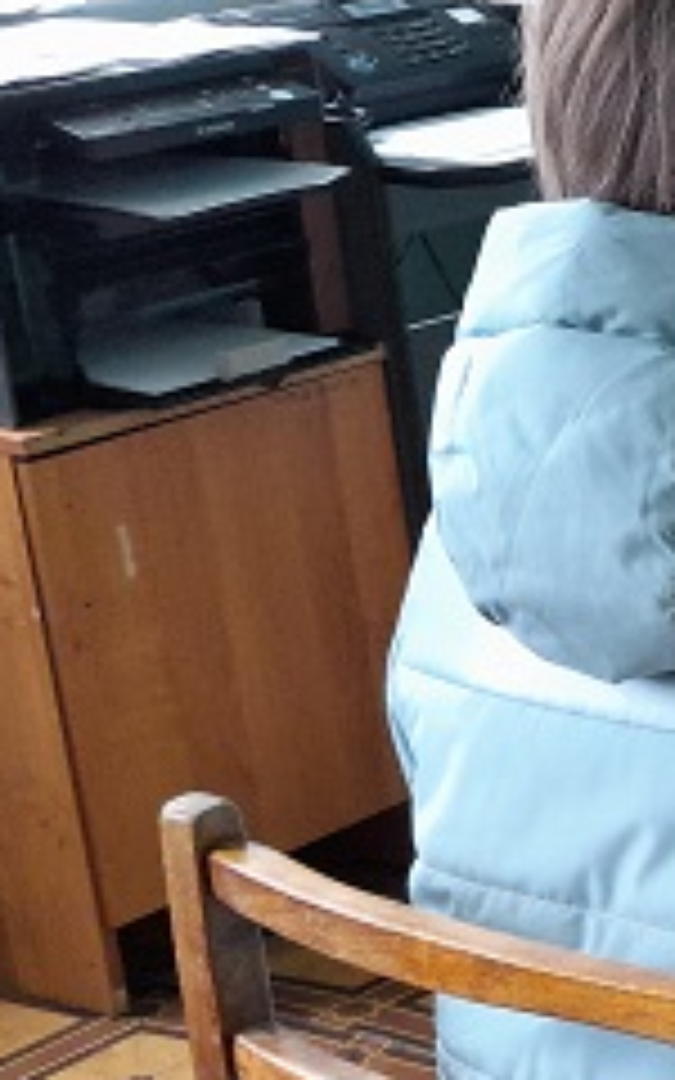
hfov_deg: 10.1
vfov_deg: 19.3
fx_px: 3179
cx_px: 1786
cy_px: 596
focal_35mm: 108
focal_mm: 4.6
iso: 100
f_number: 2
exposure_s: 1/60
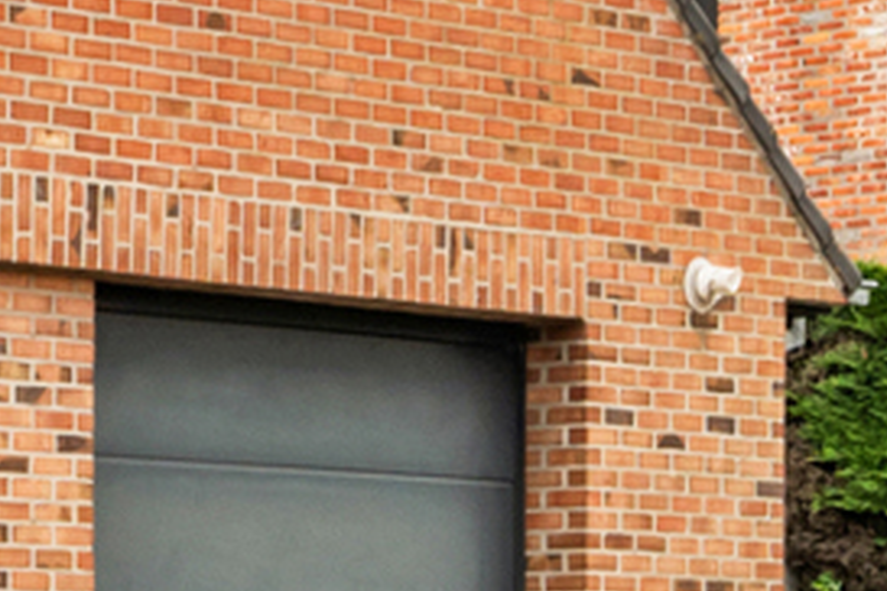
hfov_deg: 11.5
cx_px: -513
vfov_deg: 8.0
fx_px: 4187
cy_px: -16
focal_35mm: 170
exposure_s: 1/200
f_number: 10
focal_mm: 21.5
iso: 250
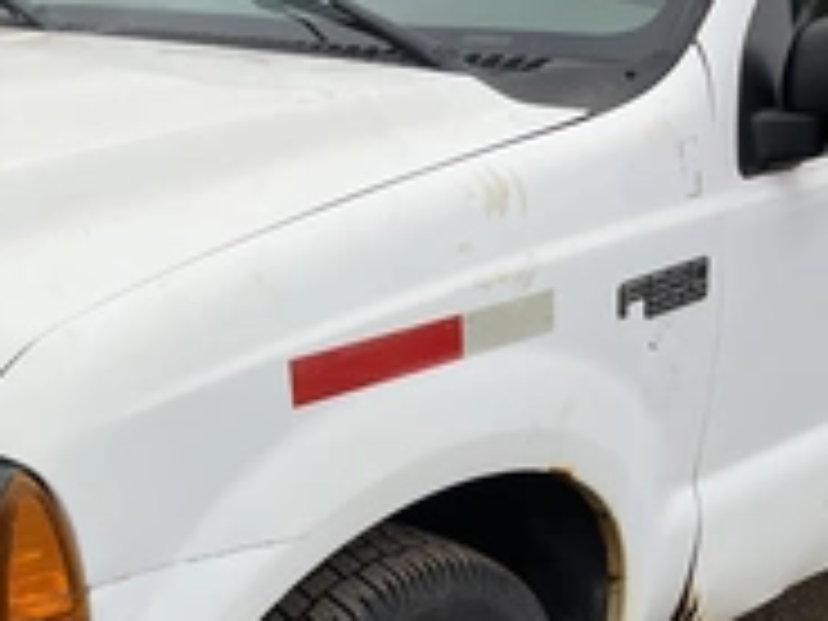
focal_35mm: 63
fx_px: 1507
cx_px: 76
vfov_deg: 22.9
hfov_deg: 29.4
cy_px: 508
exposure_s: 1/759
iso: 25
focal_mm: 3
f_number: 1.8
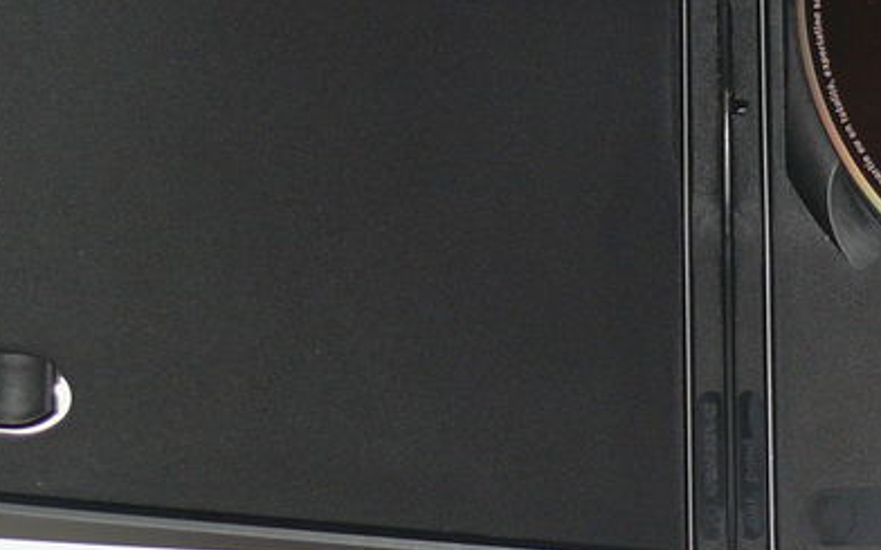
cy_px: -22
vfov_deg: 6.5
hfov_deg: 10.4
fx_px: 4802
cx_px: 823
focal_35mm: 200
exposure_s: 1/30
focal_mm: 12.3
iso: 100
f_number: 3.2
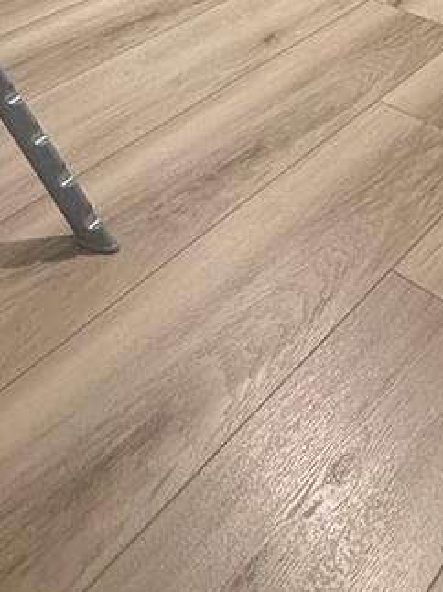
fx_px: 888
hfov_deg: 27.8
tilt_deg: -4.5
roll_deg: -0.1
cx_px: 297
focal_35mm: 52
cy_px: -308
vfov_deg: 26.2
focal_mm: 2.22
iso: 200
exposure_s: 1/60
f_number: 2.2
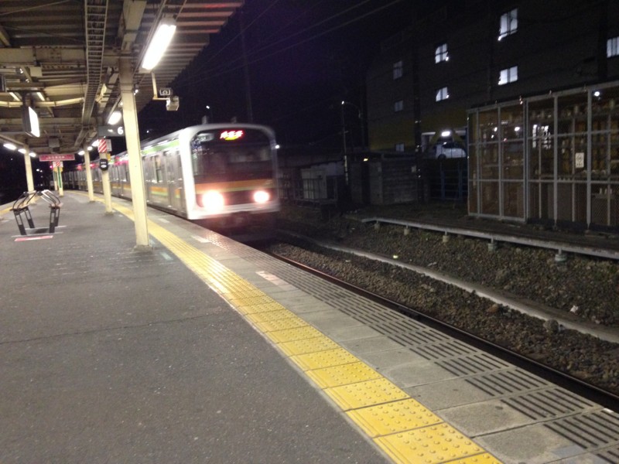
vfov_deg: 42.9
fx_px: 590
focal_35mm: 33
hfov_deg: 55.4
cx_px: 310
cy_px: 232
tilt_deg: -8.3
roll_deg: +2.5
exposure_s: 1/15
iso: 400
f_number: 2.4
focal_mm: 4.12
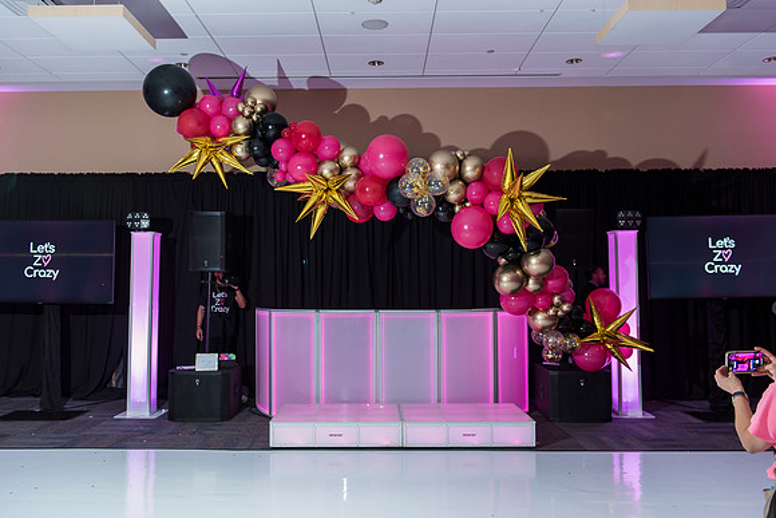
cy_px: 247
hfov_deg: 61.2
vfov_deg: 43.1
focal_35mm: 30
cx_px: 369
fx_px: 655
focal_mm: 29
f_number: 3.5
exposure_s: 1/60
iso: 800
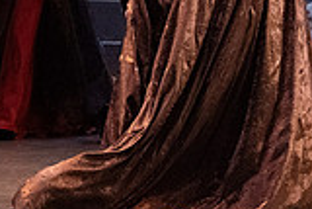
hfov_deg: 3.1
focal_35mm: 657
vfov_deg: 2.1
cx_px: 318
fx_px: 5699
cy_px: -77
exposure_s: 1/320
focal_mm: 181
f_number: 9
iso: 20000
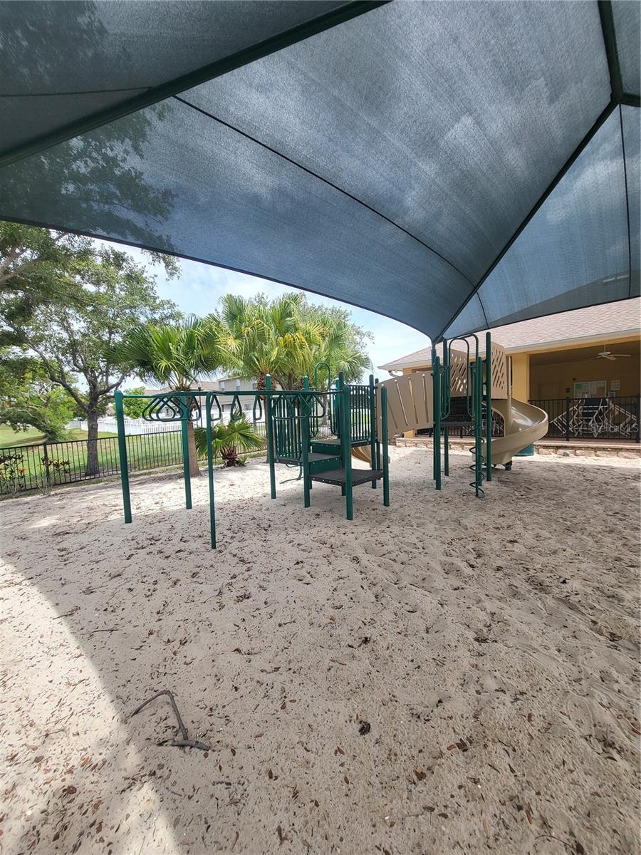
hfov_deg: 89.9
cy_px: 428
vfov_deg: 106.2
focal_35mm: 13
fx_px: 321
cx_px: 320
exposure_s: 1/511
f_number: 2.2
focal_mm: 1.74
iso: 32
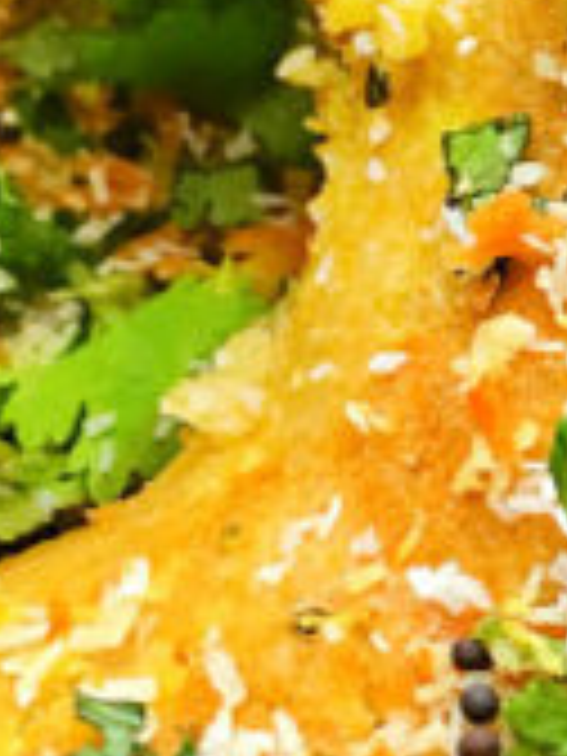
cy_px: 104
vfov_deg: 16.1
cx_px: 1082
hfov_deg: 11.2
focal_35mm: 121
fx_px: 2643
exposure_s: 1/30
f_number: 2.2
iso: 32
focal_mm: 4.15
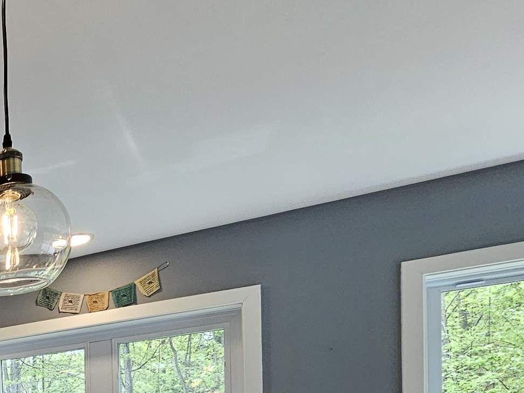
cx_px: -228
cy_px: 506
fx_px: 621
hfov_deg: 30.3
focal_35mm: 41
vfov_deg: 28.9
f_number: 2.2
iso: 100
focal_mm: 2.2
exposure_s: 1/120
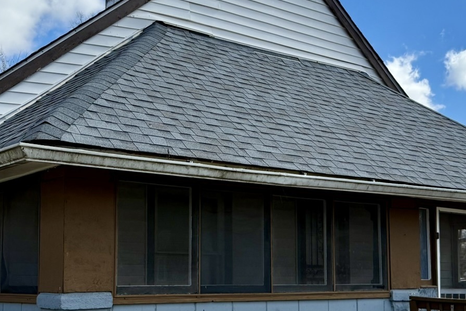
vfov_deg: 23.6
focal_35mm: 57
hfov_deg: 35.1
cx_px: 233
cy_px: 227
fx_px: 738
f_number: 1.78
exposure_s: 1/5714
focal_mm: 6.76
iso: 100
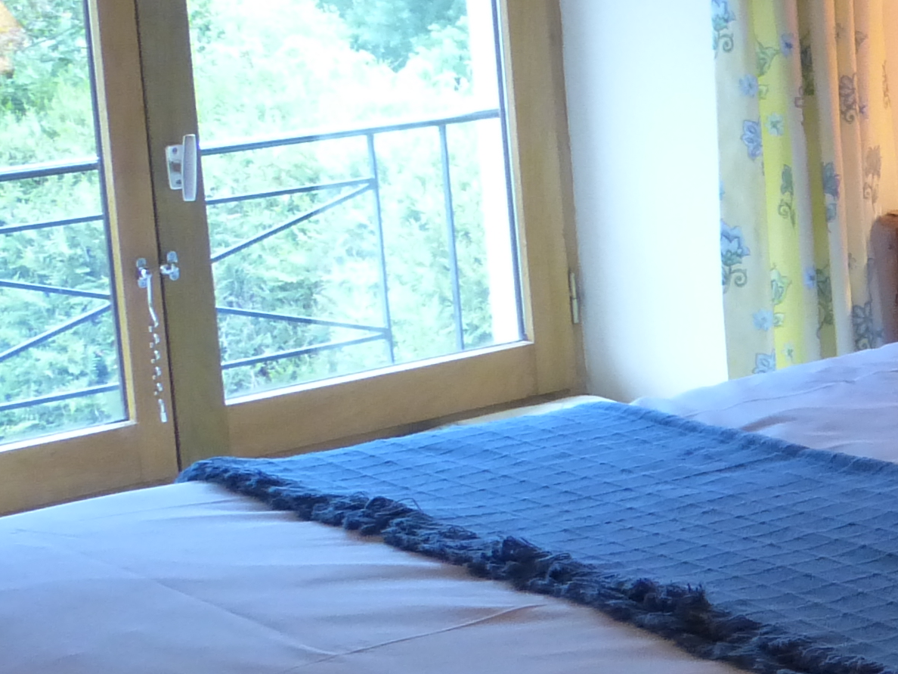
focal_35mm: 97
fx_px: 2516
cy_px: 105
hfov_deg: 17.8
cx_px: 1405
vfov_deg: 15.1
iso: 400
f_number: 3.3
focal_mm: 4.3
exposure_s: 1/25
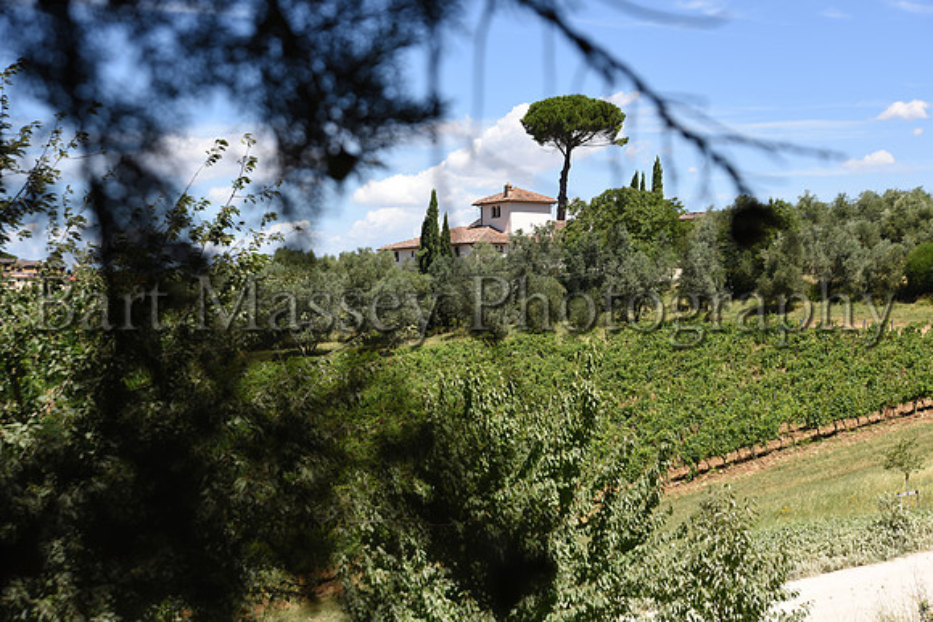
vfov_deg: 24.6
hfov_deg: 36.2
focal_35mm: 55
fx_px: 1426
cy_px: 311
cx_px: 466
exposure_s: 1/500
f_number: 6.3
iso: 125
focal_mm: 55
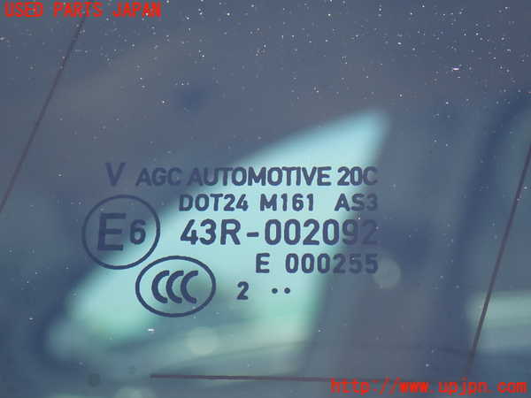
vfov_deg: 18.0
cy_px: 199
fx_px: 1258
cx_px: 266
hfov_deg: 23.8
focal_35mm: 82
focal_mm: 14.62
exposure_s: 1/160
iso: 160
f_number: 4.3
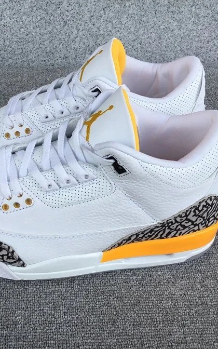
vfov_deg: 45.3
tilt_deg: -44.7
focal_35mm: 44
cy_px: 174
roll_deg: -3.0
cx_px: 72
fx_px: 418
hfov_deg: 29.0
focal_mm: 3.3
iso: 25
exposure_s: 1/452
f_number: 2.4
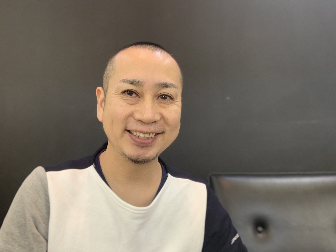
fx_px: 311
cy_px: 126
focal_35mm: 32
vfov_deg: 44.2
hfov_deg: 56.8
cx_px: 168
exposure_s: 1/40
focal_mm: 2.87
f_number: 2.2
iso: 200
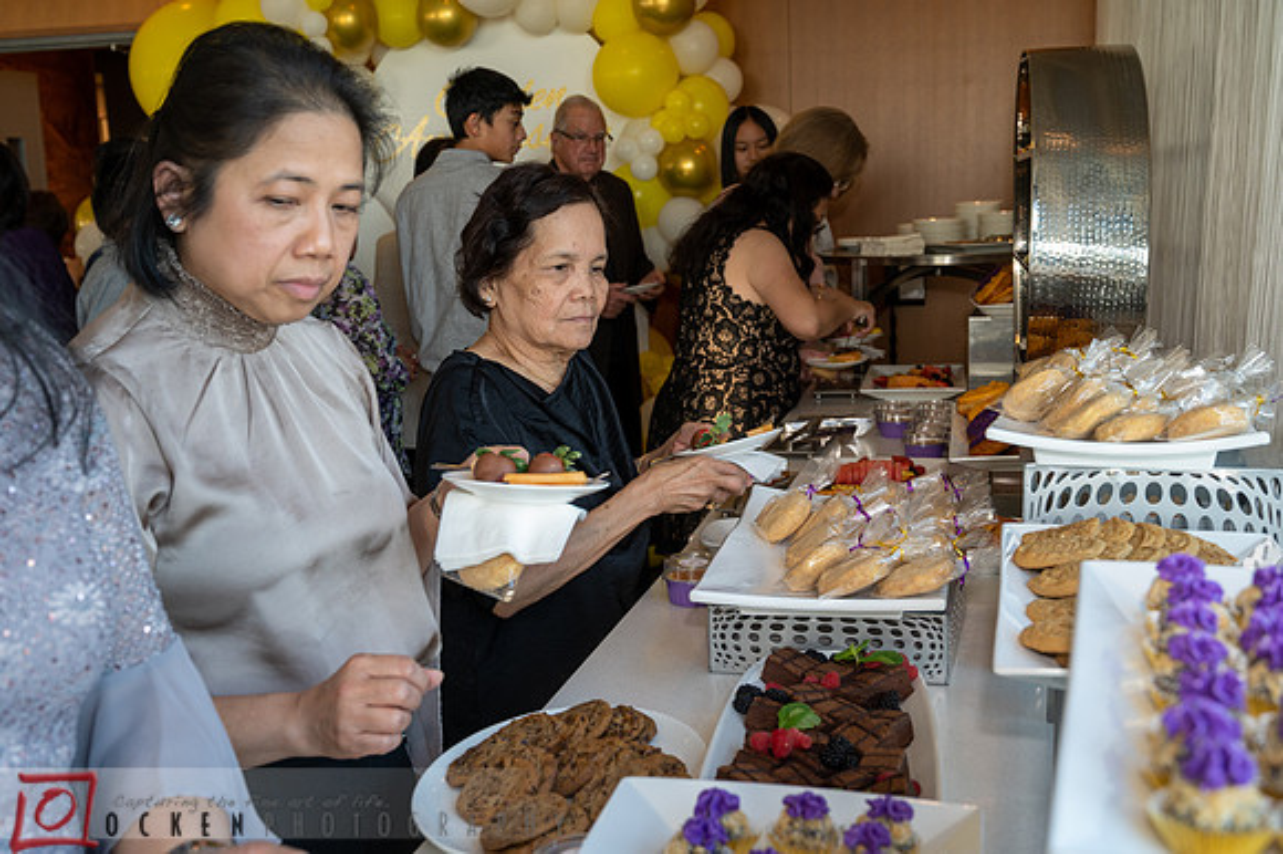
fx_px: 1390
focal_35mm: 39
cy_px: 427
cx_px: 642
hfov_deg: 49.5
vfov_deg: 34.1
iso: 1000
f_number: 5.6
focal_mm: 39
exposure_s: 1/100
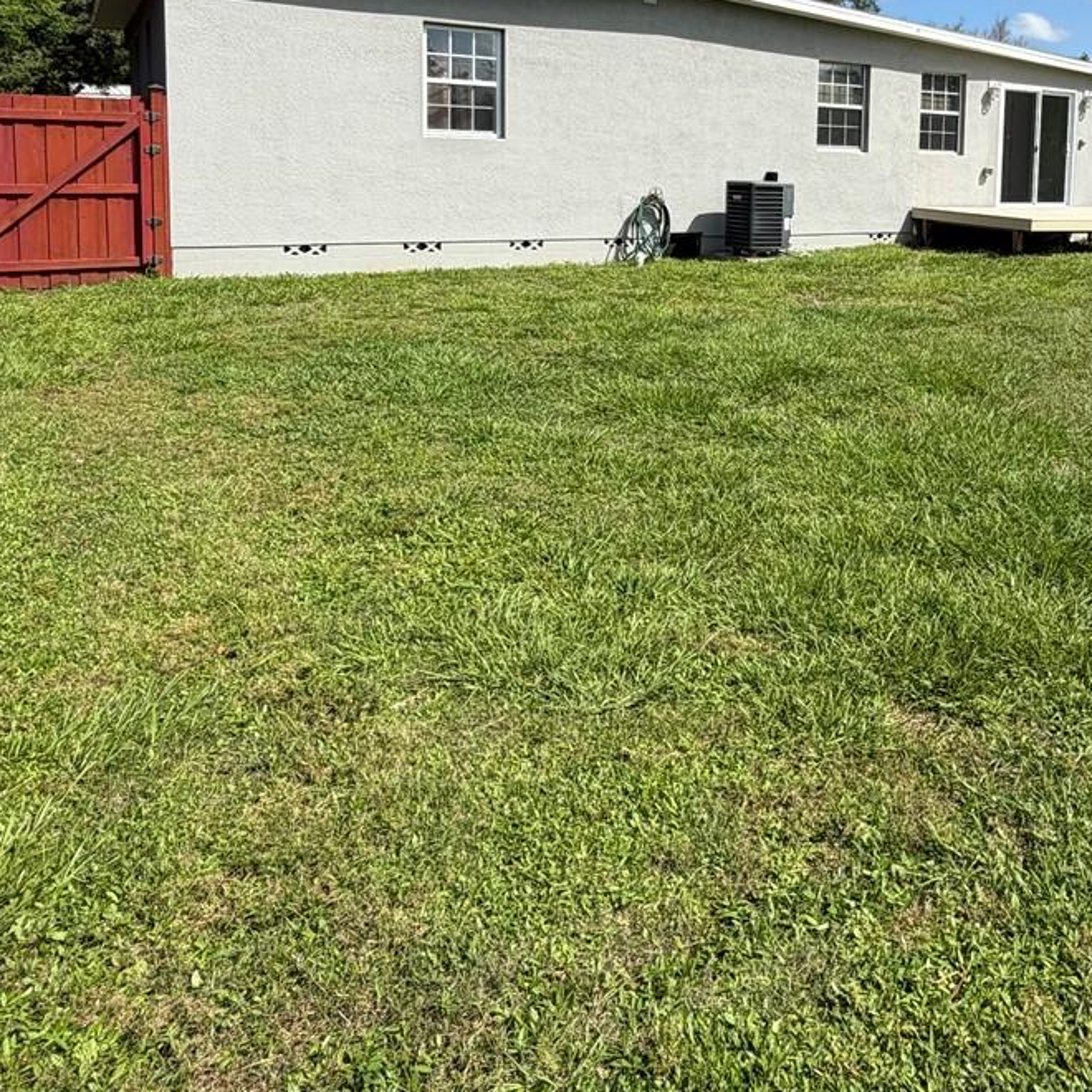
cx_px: 841
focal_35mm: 30
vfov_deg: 51.5
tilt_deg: -4.4
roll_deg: -1.4
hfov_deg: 51.4
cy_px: 258
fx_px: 1071
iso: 20
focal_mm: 2.22
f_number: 2.2
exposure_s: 1/789
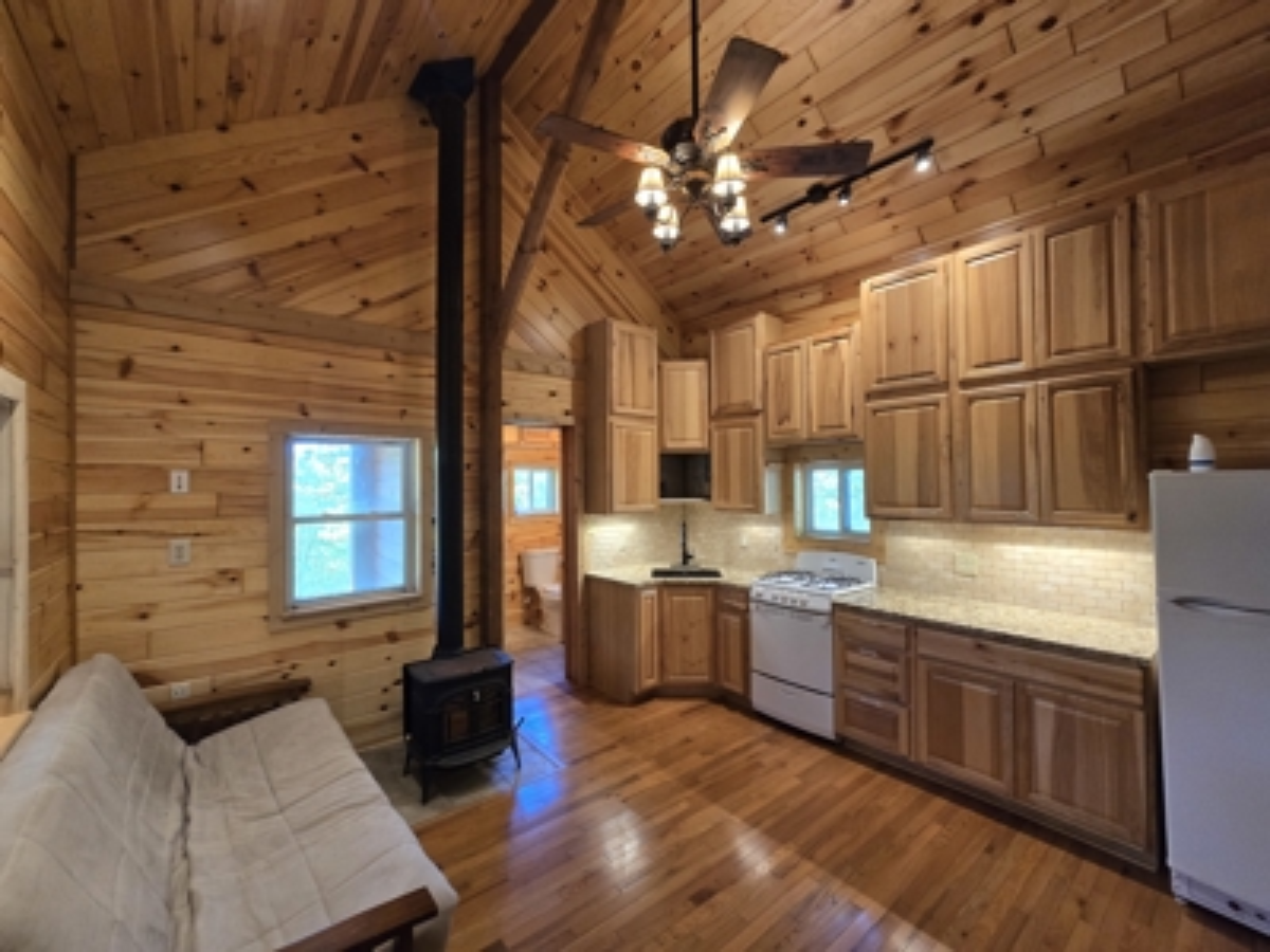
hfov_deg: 106.2
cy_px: 476
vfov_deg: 89.9
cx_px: 635
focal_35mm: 13
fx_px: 477
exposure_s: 1/60
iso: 250
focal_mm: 2.2
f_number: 2.2
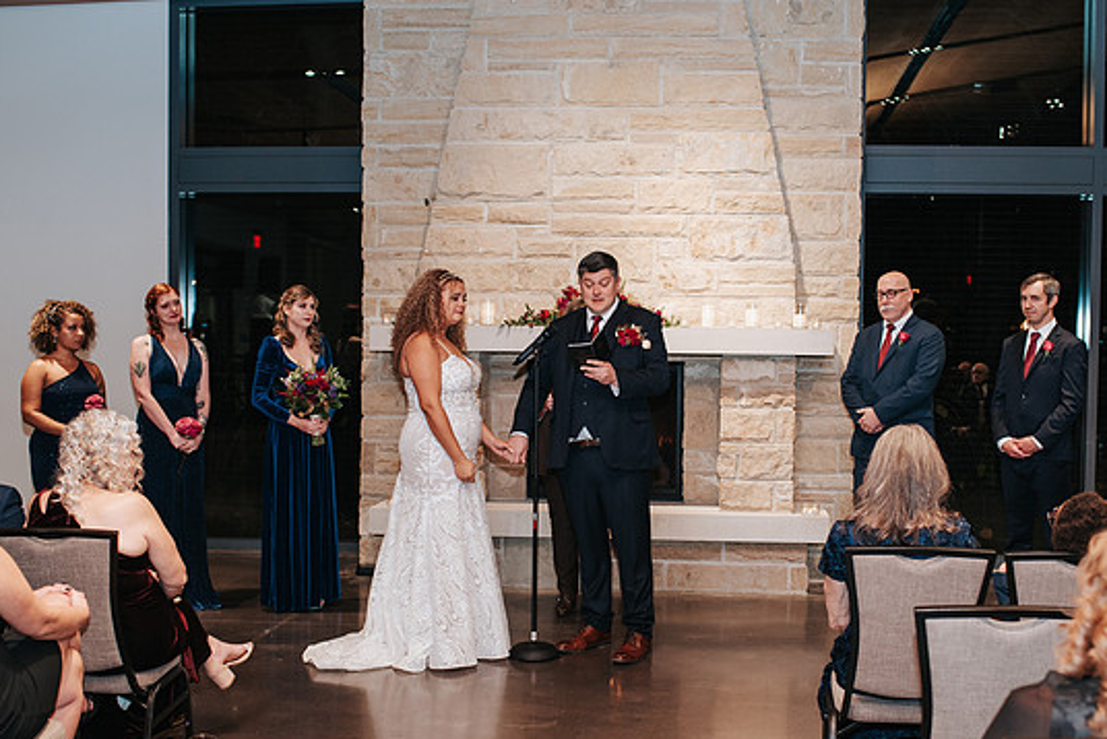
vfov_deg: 28.7
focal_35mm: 47
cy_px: 420
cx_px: 603
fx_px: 1446
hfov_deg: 41.9
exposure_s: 1/200
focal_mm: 35
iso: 1000
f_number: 2.8
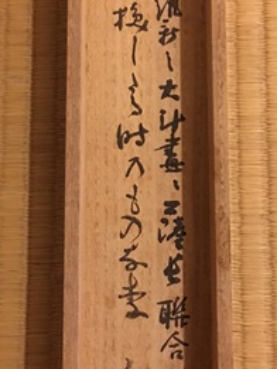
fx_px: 640
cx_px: 135
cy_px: 175
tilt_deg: -81.6
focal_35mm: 60
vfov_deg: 32.2
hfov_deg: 24.4
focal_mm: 4.15
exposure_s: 1/4
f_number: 2.2
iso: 100
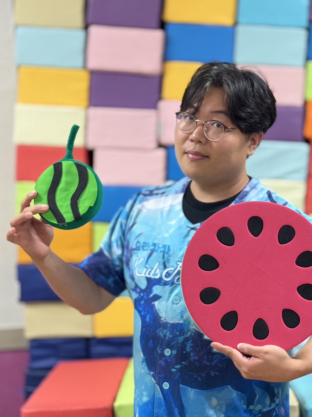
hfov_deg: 18.9
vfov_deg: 25.0
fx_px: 937
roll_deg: +3.2
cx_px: 200
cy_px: 204
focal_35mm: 78
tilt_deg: -1.0
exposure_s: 1/60
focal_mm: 6.76
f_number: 1.78
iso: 250
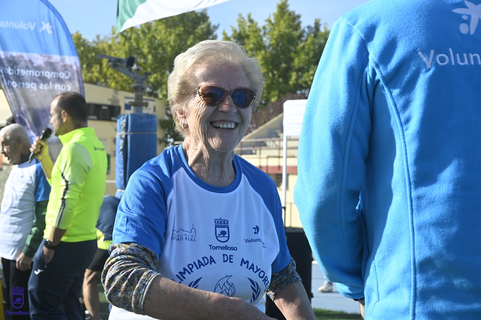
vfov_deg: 19.7
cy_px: 160
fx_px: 922
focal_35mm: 69
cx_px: 240
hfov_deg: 29.2
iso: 500
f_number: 10
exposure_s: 1/640
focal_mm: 69
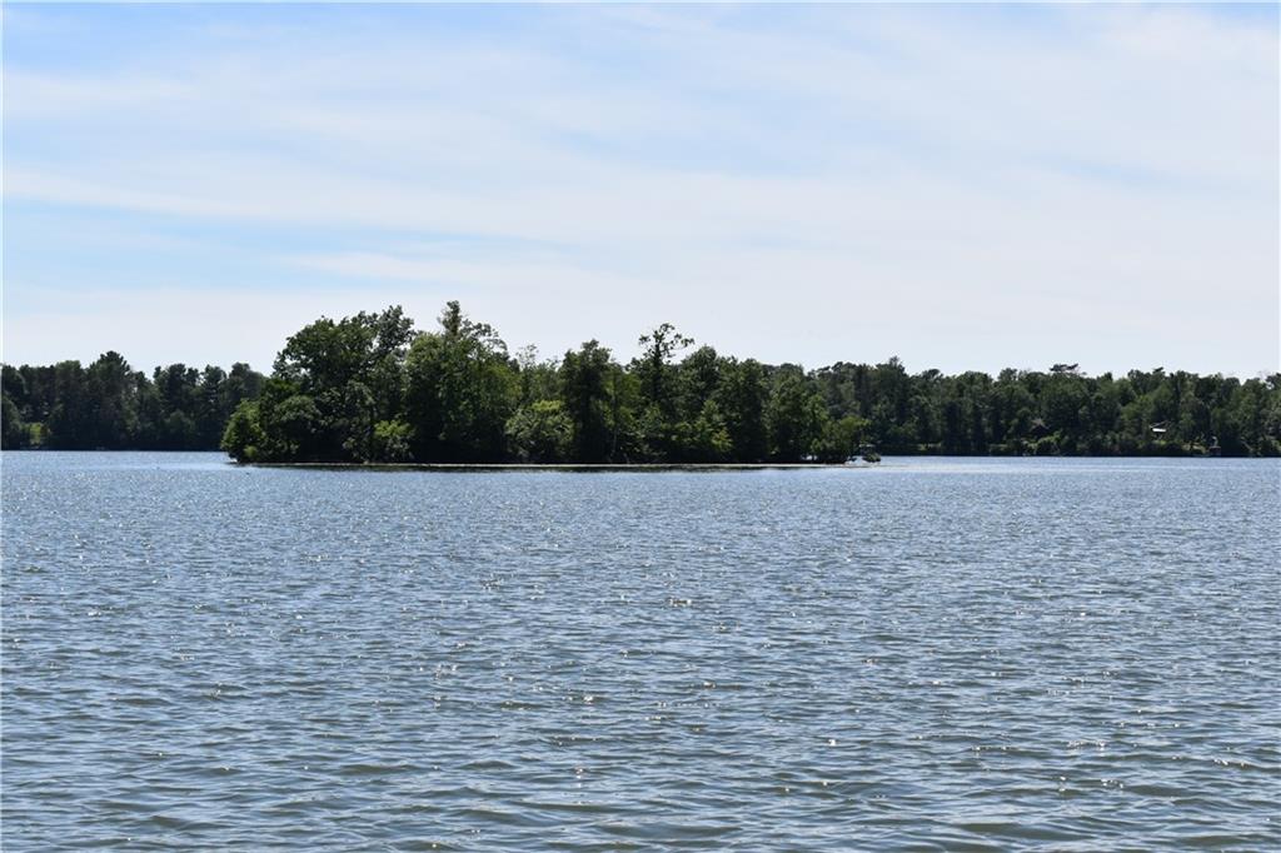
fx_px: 2454
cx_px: 640
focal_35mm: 69
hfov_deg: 29.3
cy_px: 426
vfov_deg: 19.7
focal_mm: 46
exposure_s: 1/320
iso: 100
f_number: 9
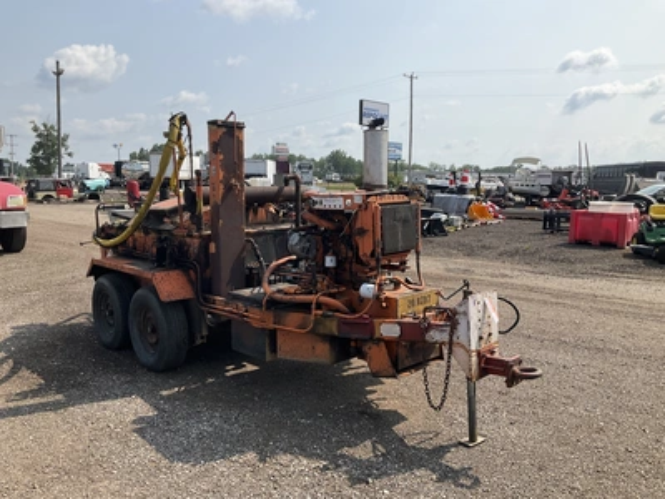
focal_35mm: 29
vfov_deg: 48.2
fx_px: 557
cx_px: 332
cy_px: 250
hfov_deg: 61.7
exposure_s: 1/2058
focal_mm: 3
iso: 25
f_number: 1.8
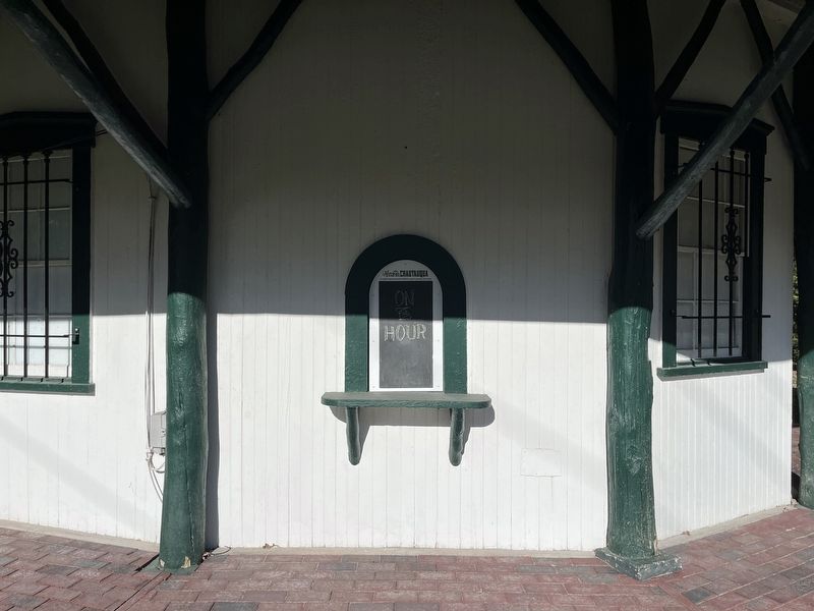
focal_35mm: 26
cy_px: 306
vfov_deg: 53.1
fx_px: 611
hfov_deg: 67.3
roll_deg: -1.2
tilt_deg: +3.1
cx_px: 407
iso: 50
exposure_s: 1/8403
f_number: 1.6
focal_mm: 5.1
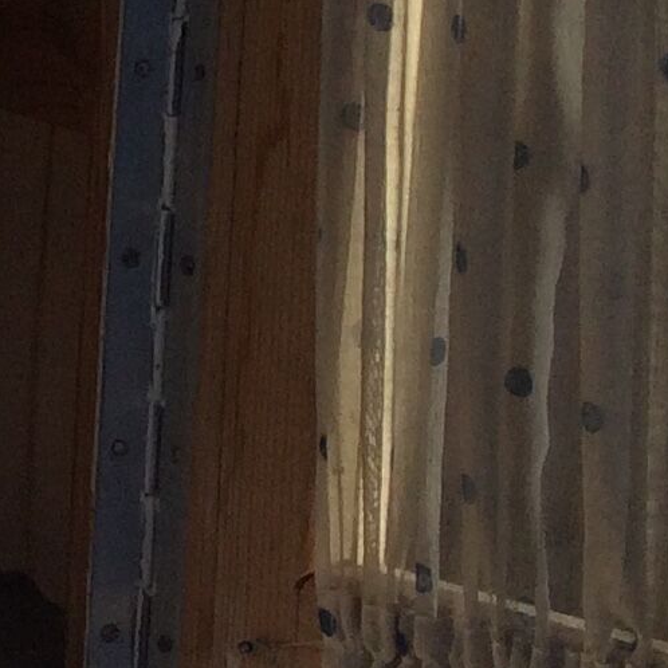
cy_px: 134
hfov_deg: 8.9
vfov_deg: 10.4
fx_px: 3668
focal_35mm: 168
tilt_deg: -5.2
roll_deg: -0.2
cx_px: -1203
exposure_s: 1/3425
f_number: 2.2
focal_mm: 4.15
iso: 32
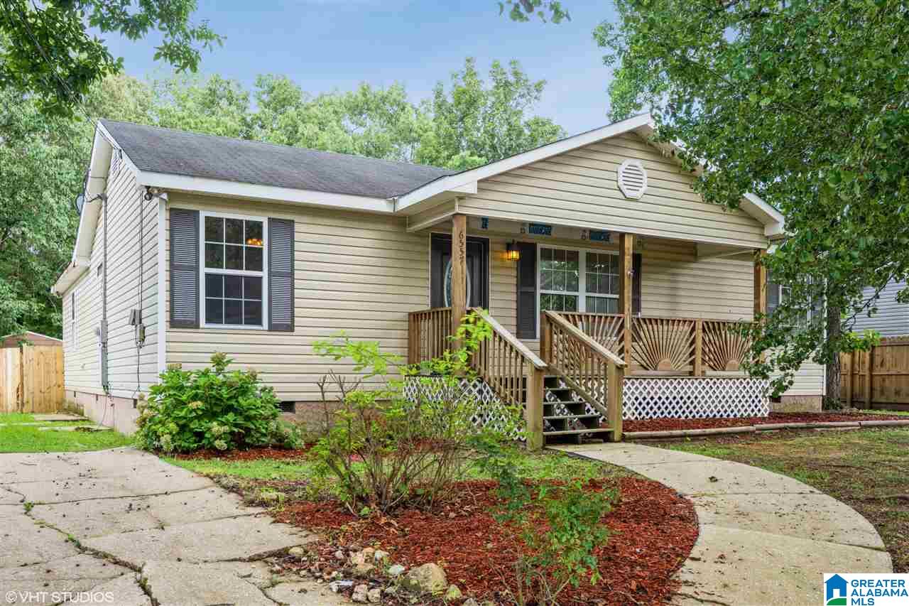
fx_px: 833
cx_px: 454
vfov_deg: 40.0
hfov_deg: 57.2
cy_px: 303
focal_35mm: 33
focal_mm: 22
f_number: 9.5
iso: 140
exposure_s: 1/6
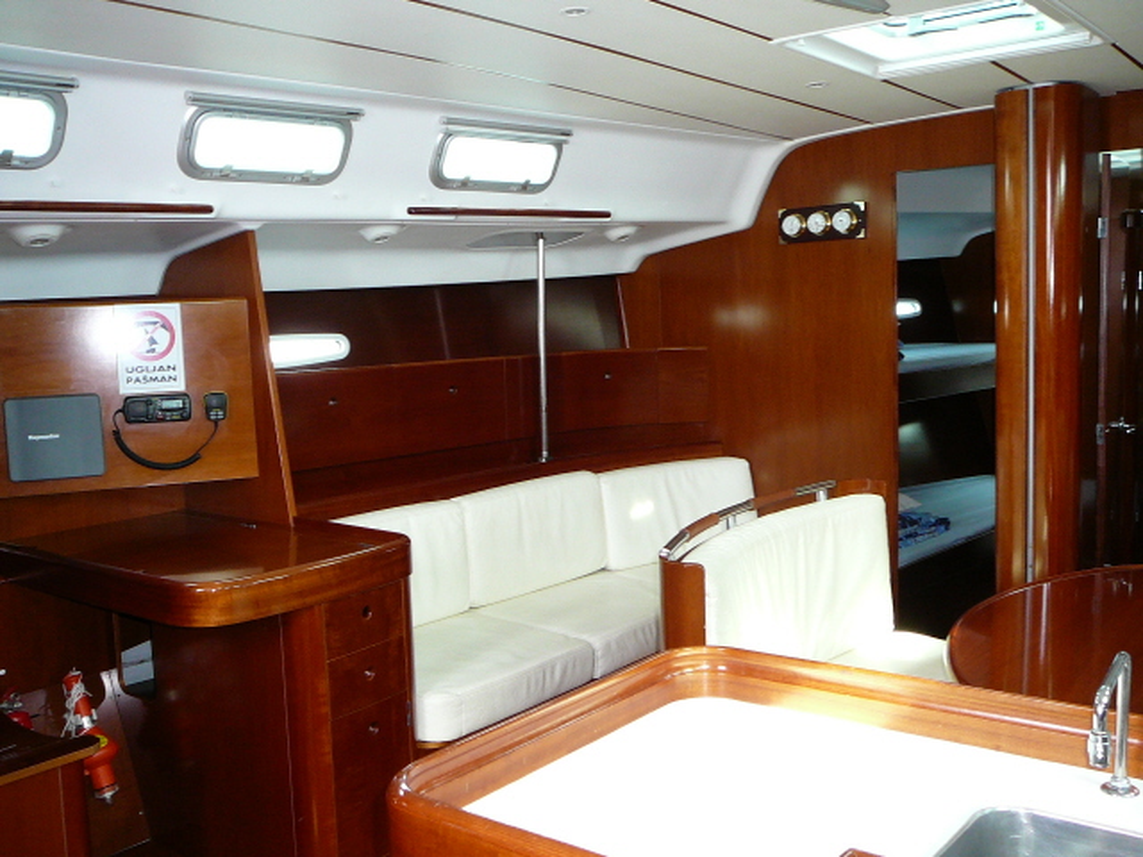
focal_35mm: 35
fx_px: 1156
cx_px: 572
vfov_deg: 40.7
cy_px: 428
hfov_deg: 52.6
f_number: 2.8
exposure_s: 1/30
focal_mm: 5.2
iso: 160
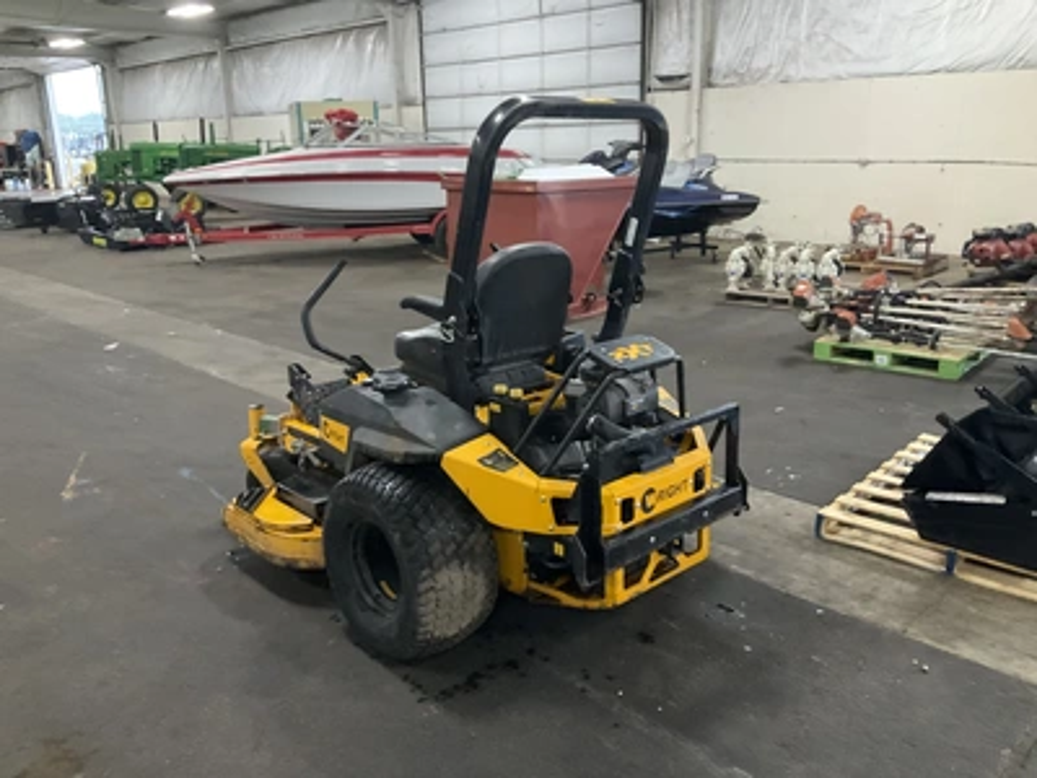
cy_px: 389
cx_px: 518
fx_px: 869
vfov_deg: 48.2
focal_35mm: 29
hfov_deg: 61.7
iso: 250
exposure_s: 1/60
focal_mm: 3
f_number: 1.8
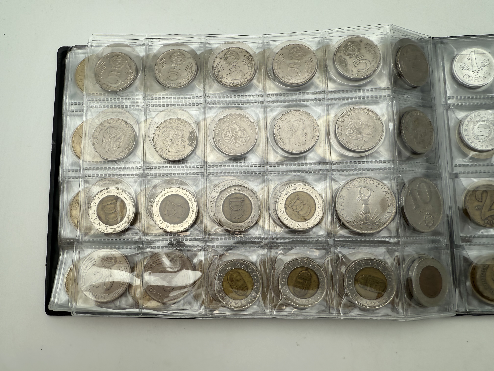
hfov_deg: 71.6
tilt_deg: -83.1
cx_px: 247
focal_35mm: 24
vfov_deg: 56.8
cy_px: 186
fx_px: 343
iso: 40
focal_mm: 2.22
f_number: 2.2
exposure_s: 1/277
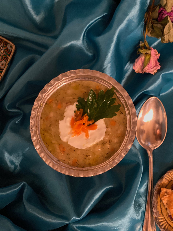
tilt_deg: -78.4
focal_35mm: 52
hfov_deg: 28.0
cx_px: 86
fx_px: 347
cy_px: 116
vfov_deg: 36.8
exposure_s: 1/20
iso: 320
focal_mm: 6
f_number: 2
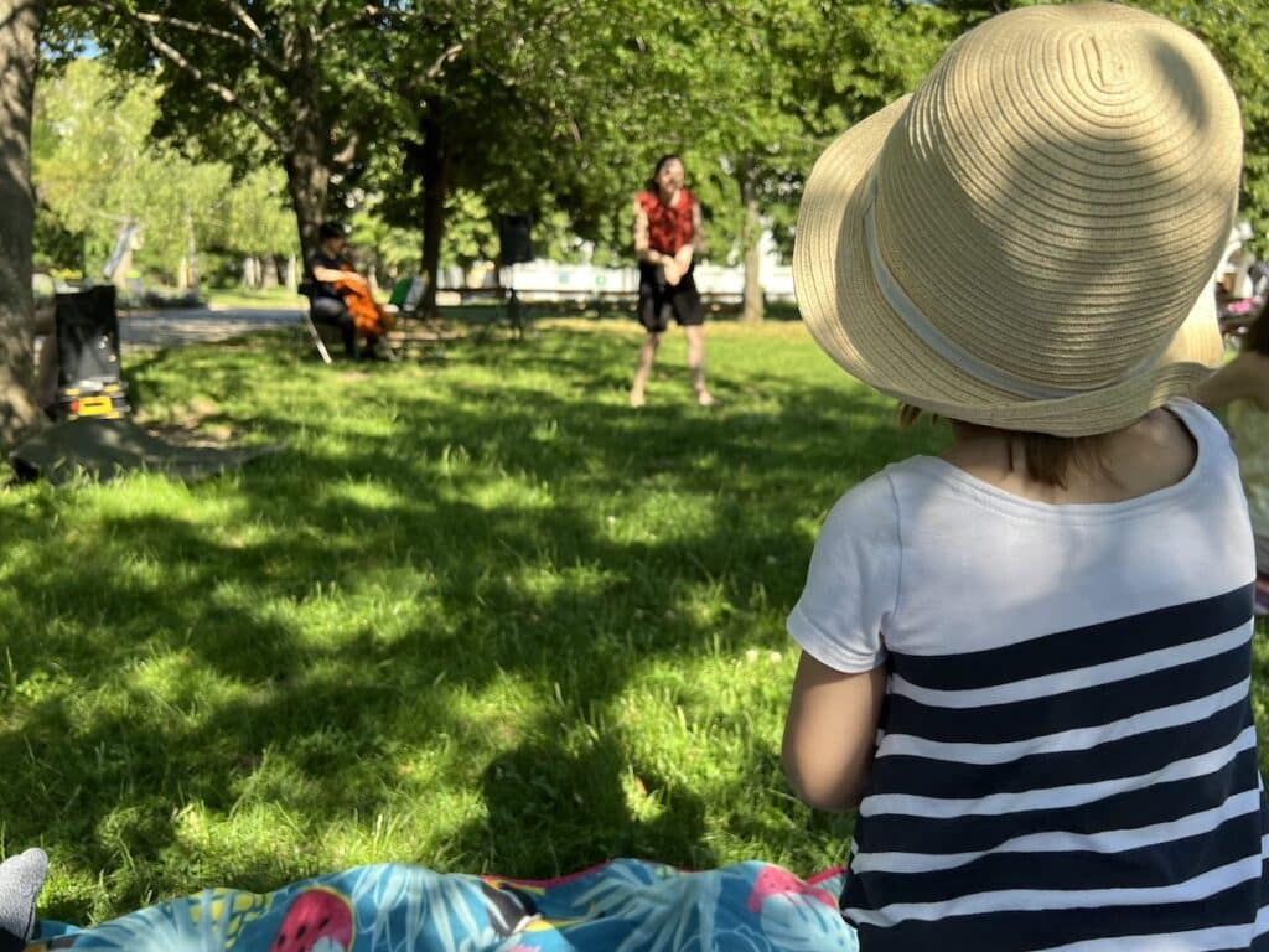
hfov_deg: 67.3
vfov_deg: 53.1
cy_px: 476
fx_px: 953
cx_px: 634
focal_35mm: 26
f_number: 1.5
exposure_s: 1/709
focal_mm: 5.7
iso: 50
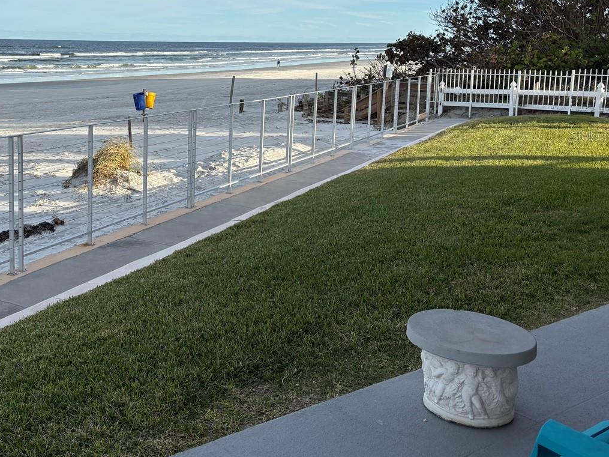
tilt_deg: -6.8
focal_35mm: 41
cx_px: 148
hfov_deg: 44.2
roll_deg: -1.5
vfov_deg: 34.6
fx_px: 721
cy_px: 136
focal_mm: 5.96
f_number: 1.6
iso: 50
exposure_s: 1/2710
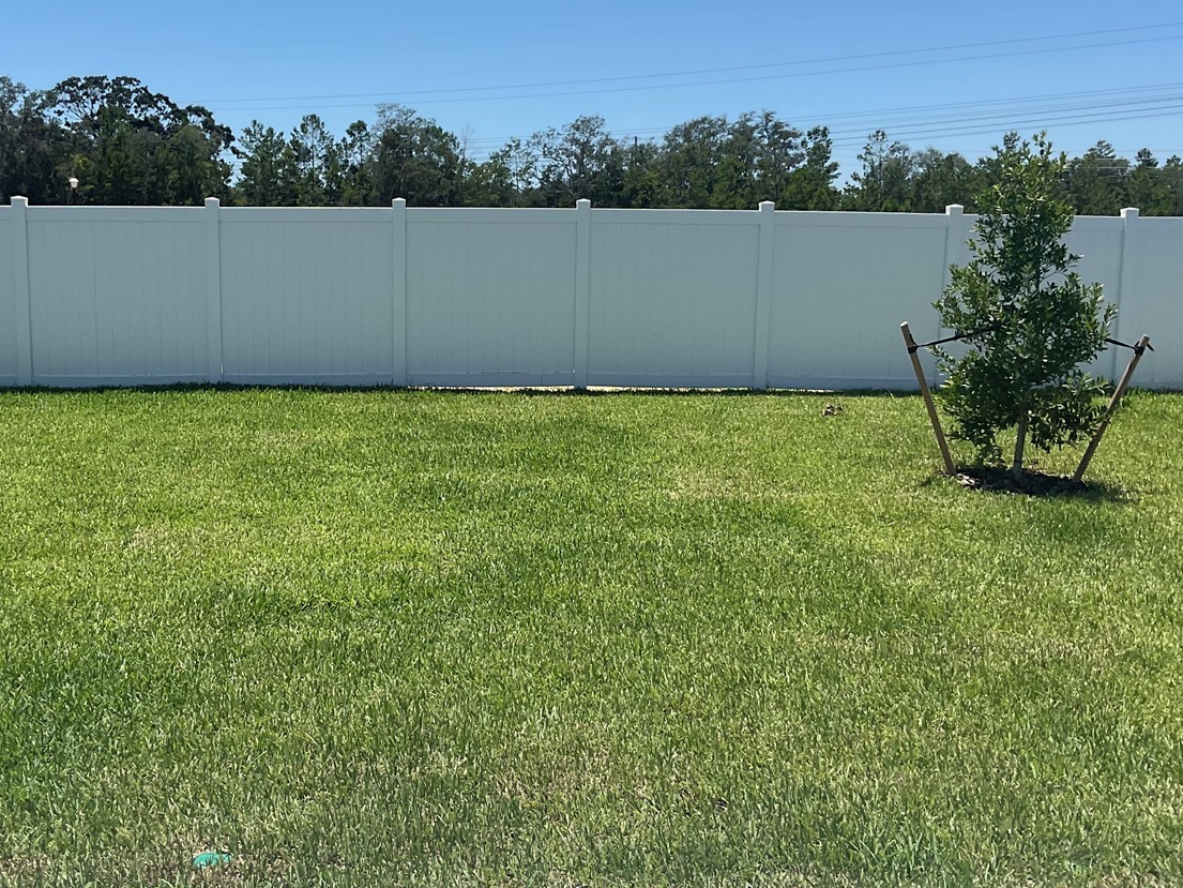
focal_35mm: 42
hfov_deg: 44.6
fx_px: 1436
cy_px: 427
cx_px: 476
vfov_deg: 34.4
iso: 16
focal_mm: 3
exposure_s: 1/2427
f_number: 1.8
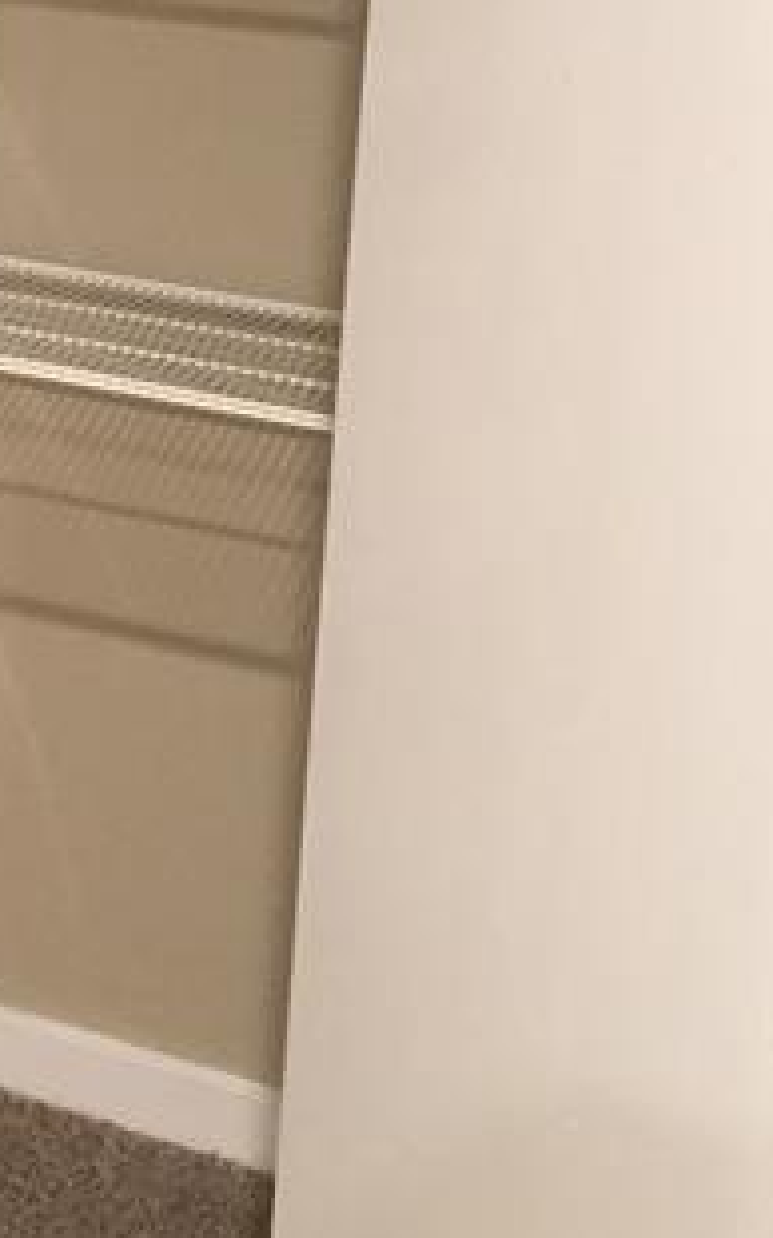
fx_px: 2565
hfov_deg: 16.1
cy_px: 115
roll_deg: -4.0
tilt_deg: -10.1
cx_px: -283
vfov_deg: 26.2
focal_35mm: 76
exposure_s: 1/17
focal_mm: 4.15
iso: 250
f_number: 2.2
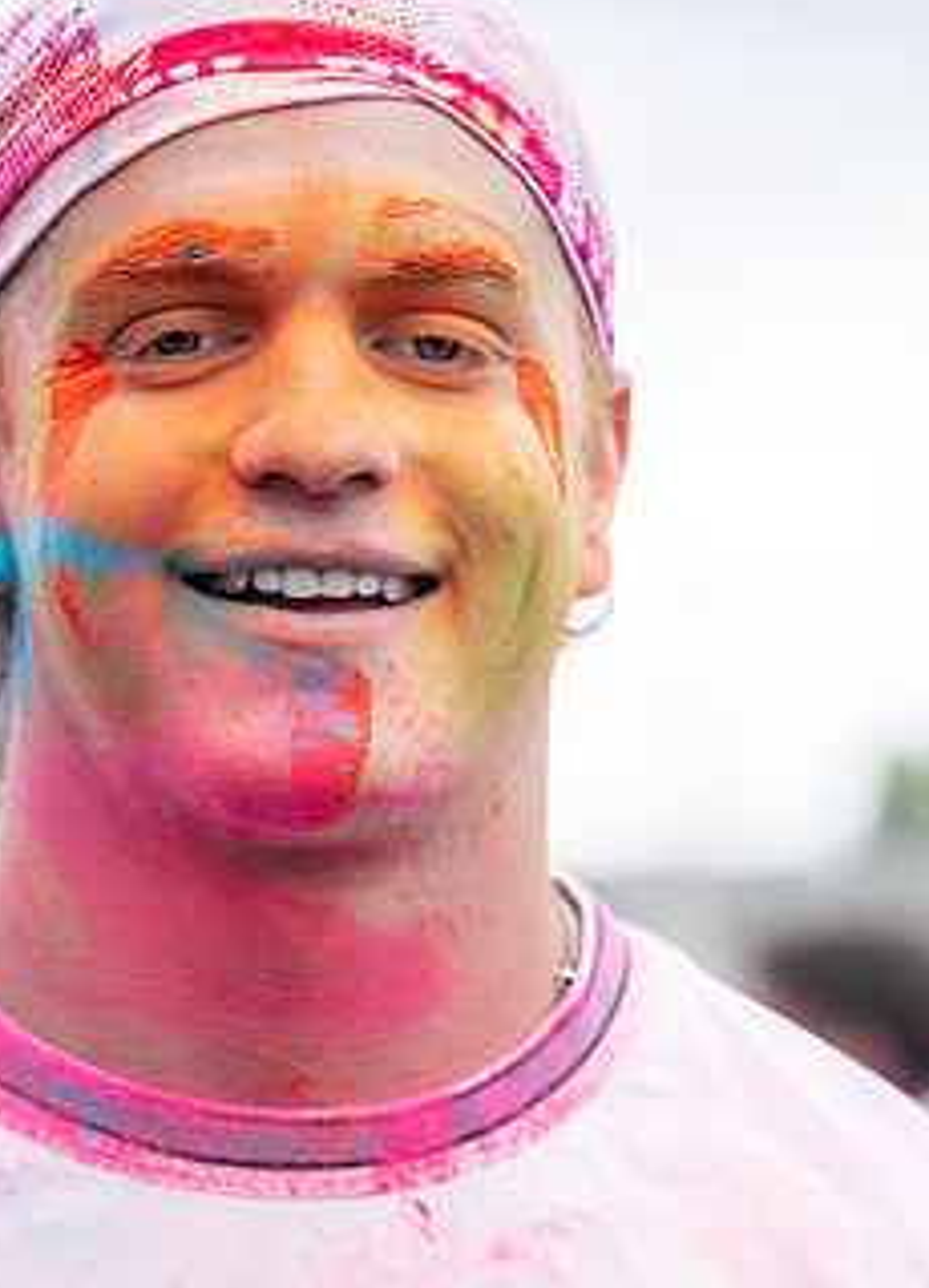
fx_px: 6057
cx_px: 731
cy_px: 715
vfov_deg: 12.1
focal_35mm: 165
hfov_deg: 8.8
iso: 250
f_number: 2.8
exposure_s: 1/1000
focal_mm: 80
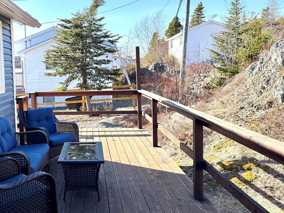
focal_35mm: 38
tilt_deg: -4.1
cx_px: 73
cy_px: 94
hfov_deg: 47.3
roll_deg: +1.6
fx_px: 312
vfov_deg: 37.7
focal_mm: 6.76
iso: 80
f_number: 1.78
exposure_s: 1/2169
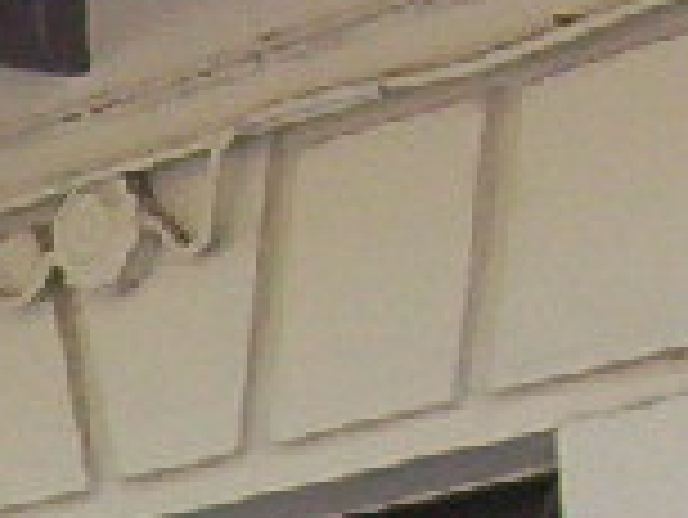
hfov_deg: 6.9
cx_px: -630
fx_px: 5530
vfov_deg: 5.3
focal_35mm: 278
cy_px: 995
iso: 100
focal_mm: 5.54
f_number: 2.76
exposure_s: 1/222
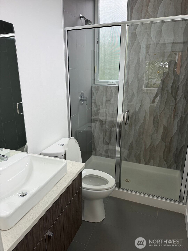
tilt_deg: -17.5
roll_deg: -1.0
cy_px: 126
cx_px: 94
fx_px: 174
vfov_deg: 71.6
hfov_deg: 56.8
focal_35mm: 24
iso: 125
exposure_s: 1/120
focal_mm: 6.76
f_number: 1.78
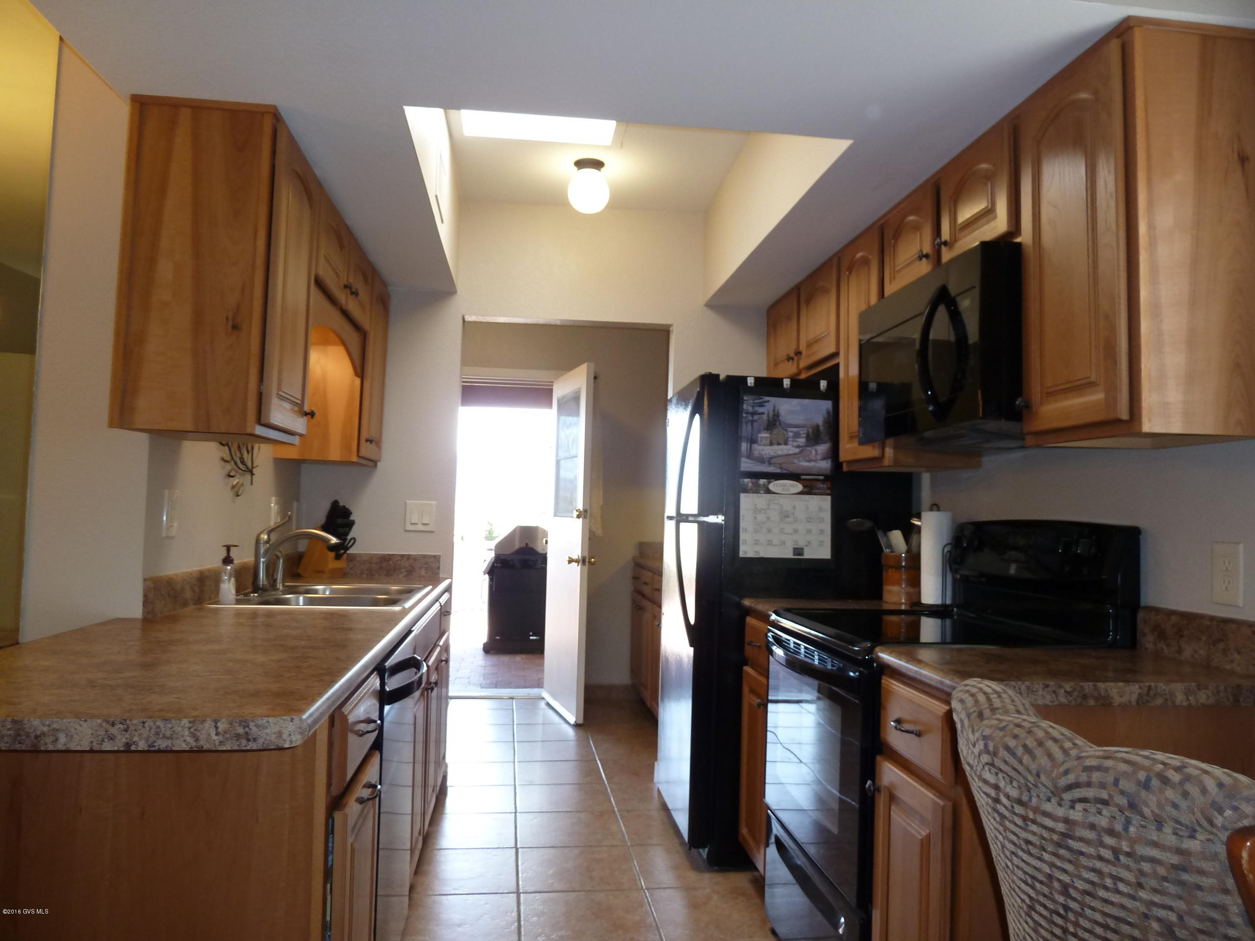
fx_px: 906
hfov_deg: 69.4
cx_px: 628
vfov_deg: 54.9
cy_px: 470
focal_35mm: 25
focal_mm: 4.1
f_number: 3.3
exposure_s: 1/30
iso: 125
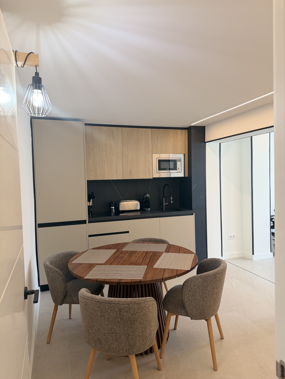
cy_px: 190
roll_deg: +1.2
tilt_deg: -2.3
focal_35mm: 24
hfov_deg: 56.8
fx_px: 263
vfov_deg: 71.6
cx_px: 142
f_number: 1.78
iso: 160
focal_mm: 6.76
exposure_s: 1/100
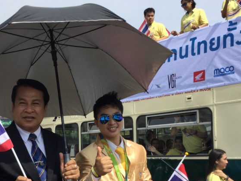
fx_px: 397
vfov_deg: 25.3
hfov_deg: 33.3
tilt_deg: +1.4
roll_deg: +1.7
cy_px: 138
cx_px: 69
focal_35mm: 57
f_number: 2.4
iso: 25
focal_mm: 3.3
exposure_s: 1/1314
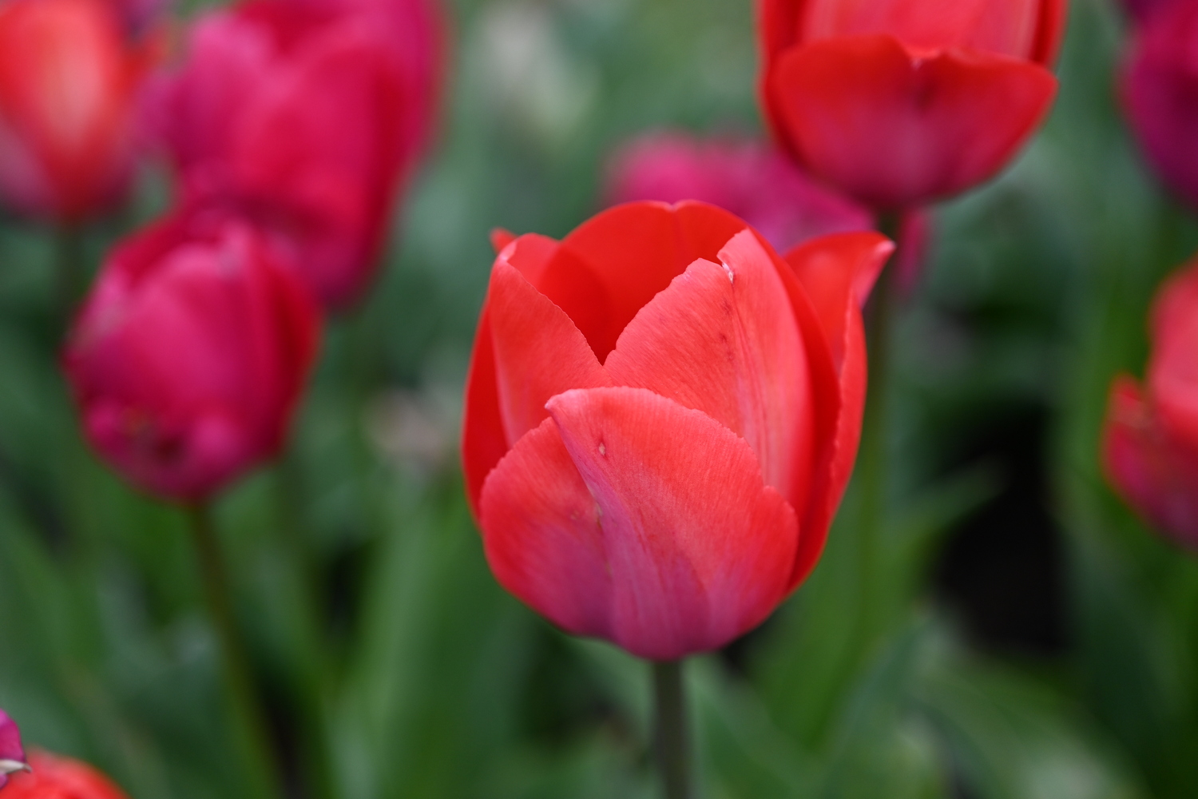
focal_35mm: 50
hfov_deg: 39.6
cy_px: 400
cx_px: 599
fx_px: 1664
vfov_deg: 27.0
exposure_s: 1/4000
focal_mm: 50
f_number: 3.5
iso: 640
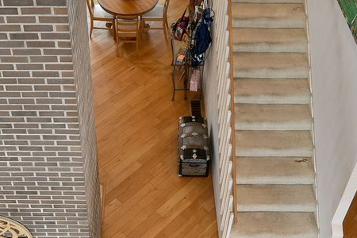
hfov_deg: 36.8
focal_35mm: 54
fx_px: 535
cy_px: 66
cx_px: 146
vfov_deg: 24.8
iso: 200
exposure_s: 1/5
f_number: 8
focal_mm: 10
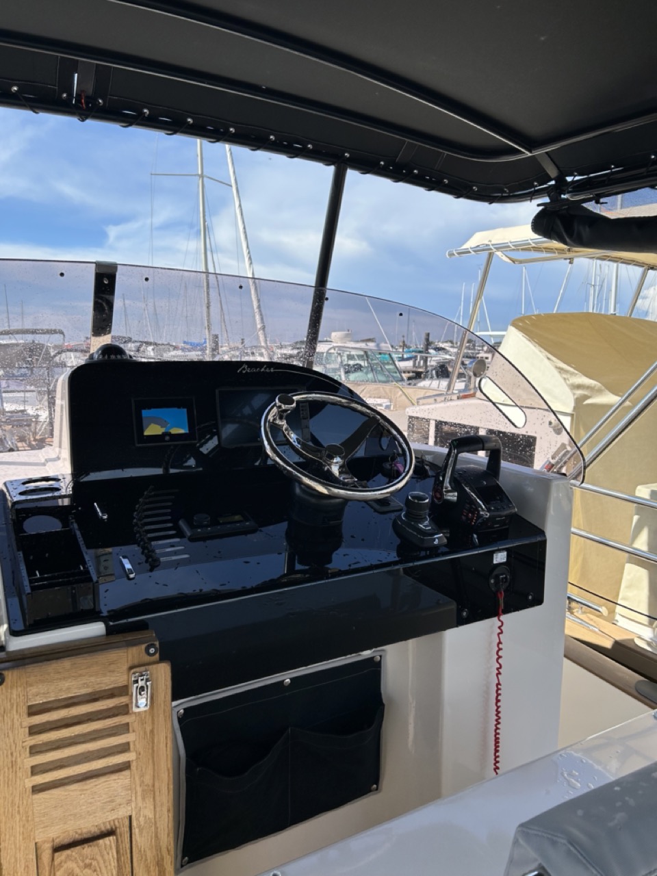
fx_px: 658
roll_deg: +0.1
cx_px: 328
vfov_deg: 67.3
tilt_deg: -7.3
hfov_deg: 53.1
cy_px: 438
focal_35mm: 26
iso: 50
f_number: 1.5
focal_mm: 5.7
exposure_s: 1/3077
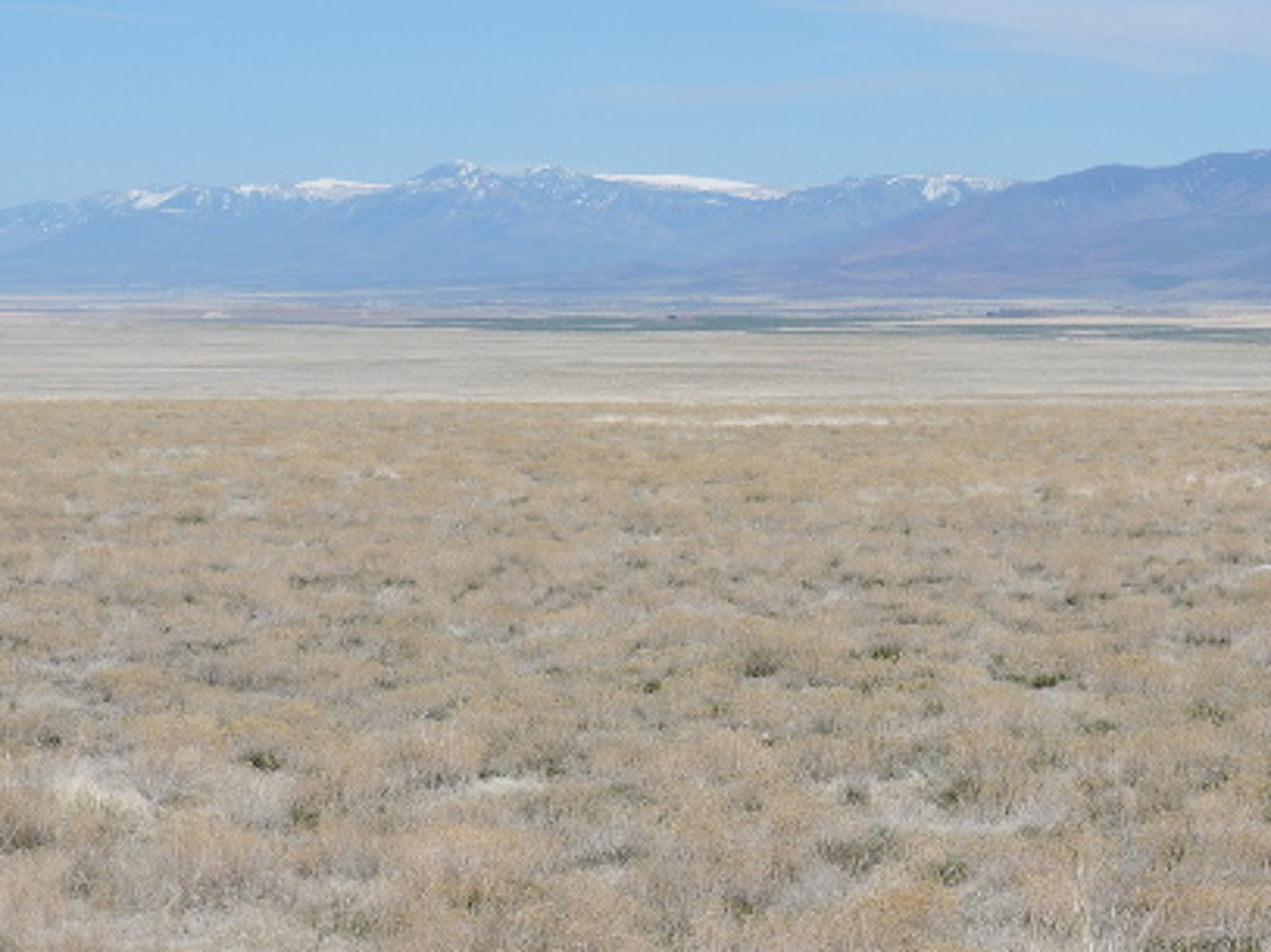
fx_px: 4038
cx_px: 971
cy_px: 368
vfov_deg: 13.4
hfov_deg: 17.8
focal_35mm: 110
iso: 100
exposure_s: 1/1250
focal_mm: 12.5
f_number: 3.9
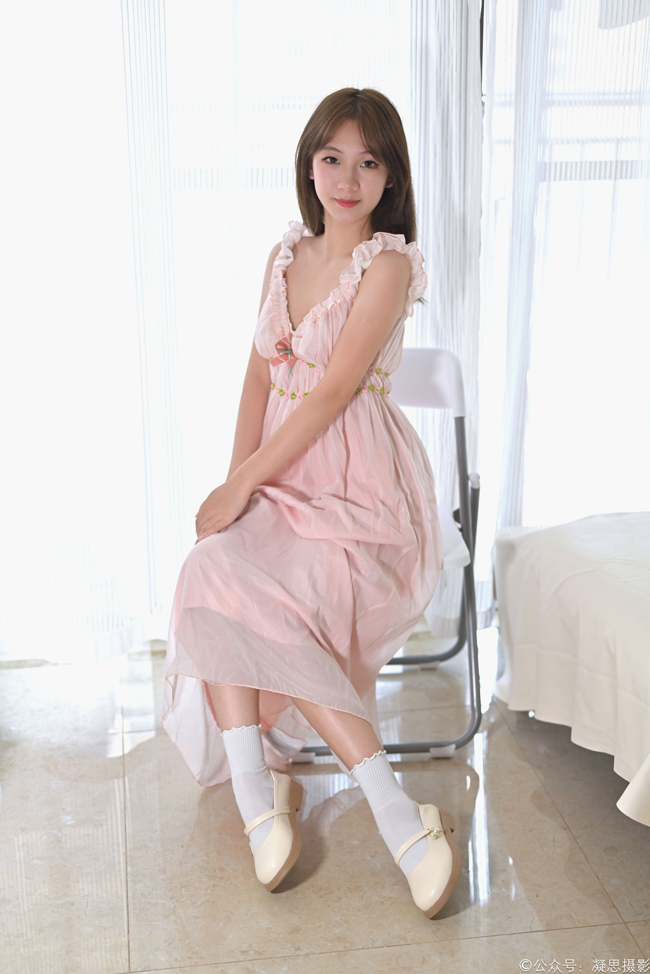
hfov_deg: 27.0
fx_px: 1354
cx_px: 325
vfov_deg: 39.6
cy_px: 487
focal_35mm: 50
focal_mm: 50
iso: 720
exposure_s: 1/100
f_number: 2.5
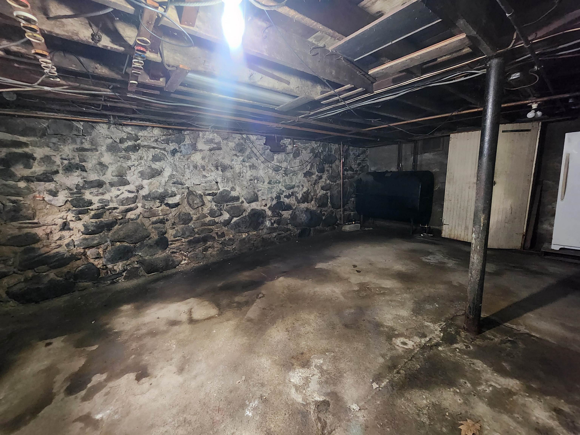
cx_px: 290
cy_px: 218
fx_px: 218
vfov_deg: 89.9
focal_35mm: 13
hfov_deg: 106.2
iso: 1250
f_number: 2.2
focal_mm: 2.2
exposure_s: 1/24
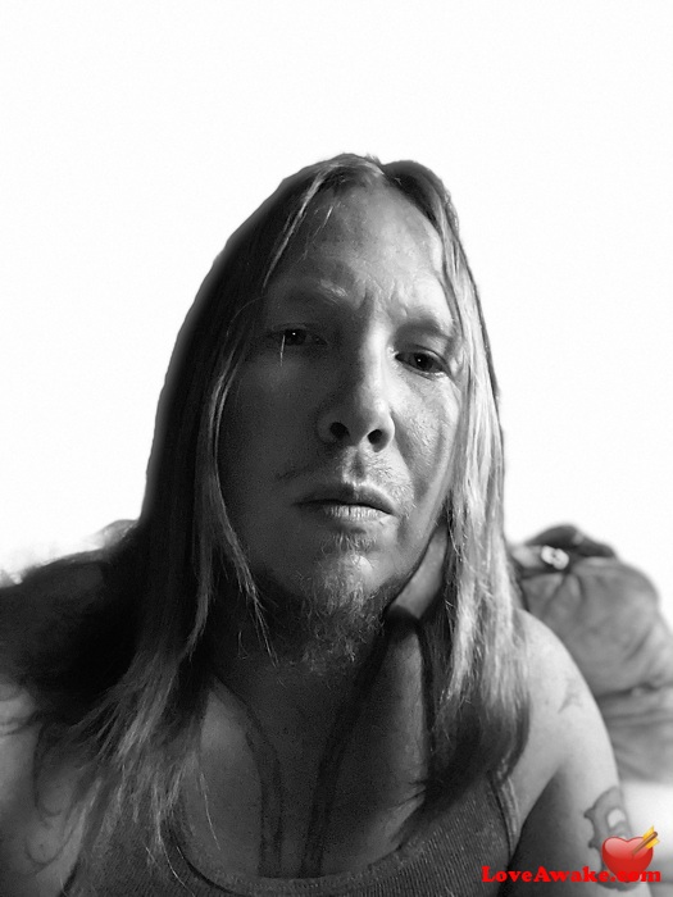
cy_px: 448
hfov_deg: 46.8
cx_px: 336
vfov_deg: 60.0
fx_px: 778
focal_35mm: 30
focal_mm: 2.71
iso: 2000
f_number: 2.2
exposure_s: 1/15
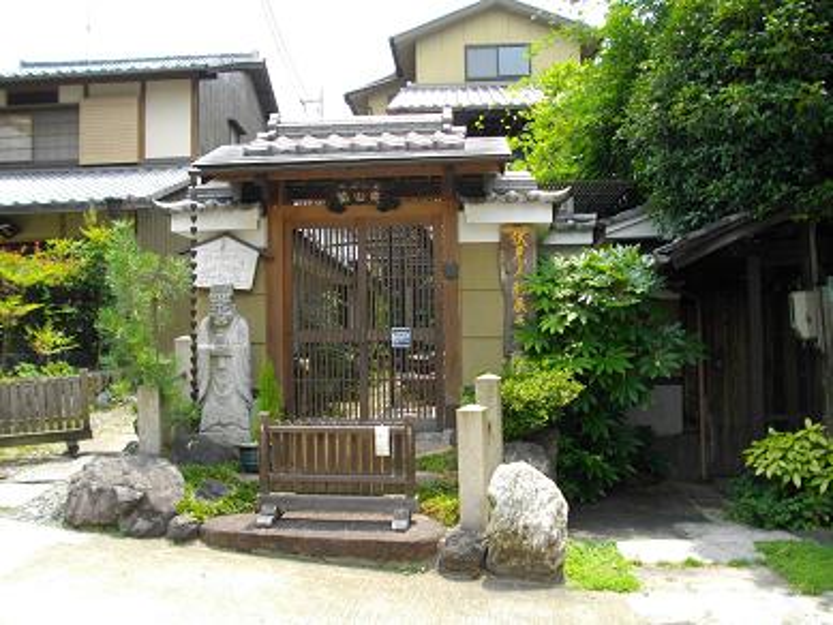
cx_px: 416
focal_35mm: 32
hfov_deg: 56.8
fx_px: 770
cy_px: 312
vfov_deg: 44.2
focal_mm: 5.7
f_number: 2.9
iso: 100
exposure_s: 1/400
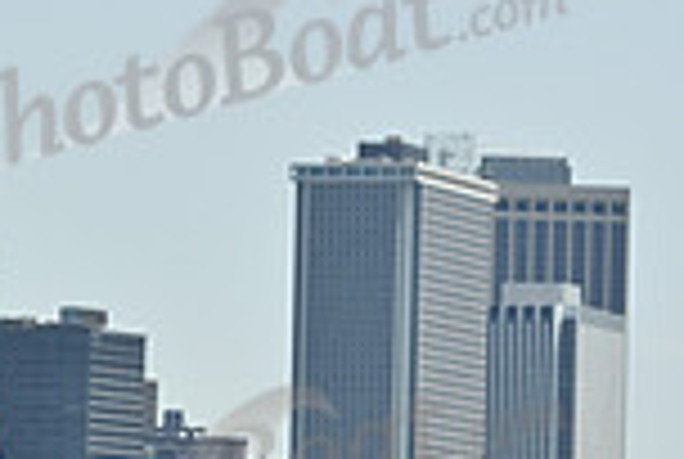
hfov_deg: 5.4
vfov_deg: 3.6
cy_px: 776
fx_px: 7253
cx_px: -297
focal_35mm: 381
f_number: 9
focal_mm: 100
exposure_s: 1/1250
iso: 320
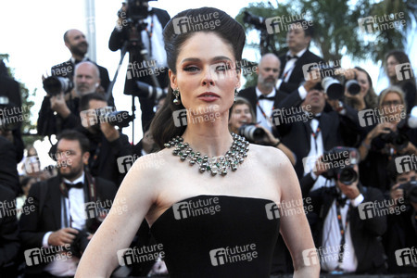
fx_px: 1216
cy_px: 139
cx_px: 208
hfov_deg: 19.5
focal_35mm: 105
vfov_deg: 13.0
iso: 640
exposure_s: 1/250
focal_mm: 105
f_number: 9
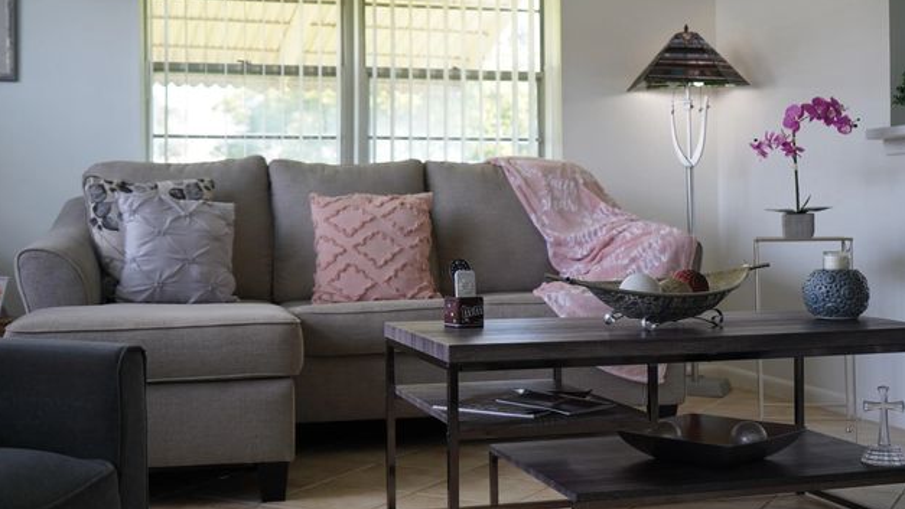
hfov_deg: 44.6
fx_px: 1104
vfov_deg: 26.0
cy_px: 221
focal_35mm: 46
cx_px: 452
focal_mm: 43
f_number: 4.5
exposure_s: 1/60
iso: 200
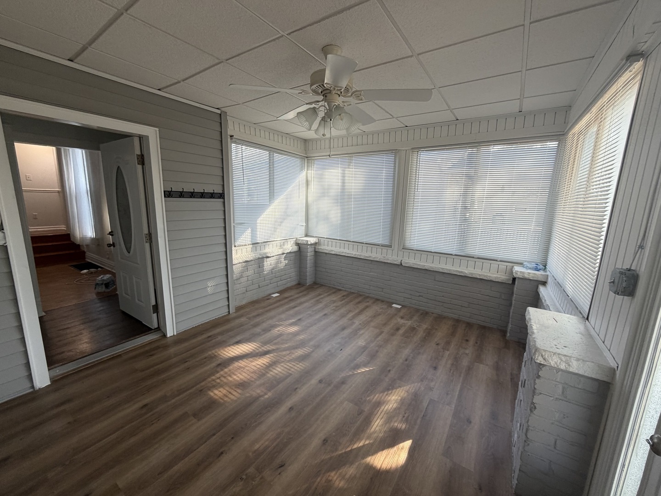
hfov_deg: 102.1
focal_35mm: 14
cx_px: 330
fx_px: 267
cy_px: 248
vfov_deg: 85.7
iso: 125
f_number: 2.2
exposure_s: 1/120
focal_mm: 2.22
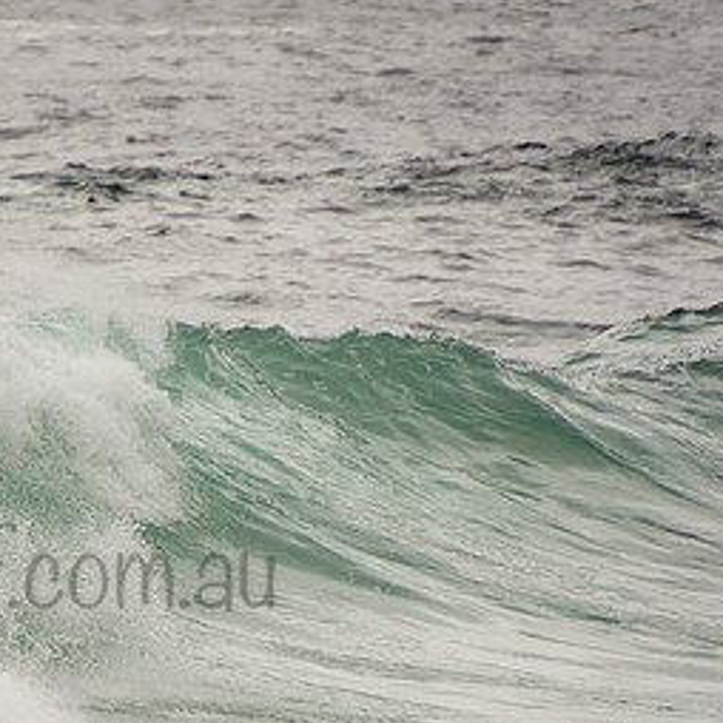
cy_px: 542
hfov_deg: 1.5
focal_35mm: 1164
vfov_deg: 1.5
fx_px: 27505
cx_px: -26
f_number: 5.6
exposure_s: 1/1250
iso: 250
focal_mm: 400
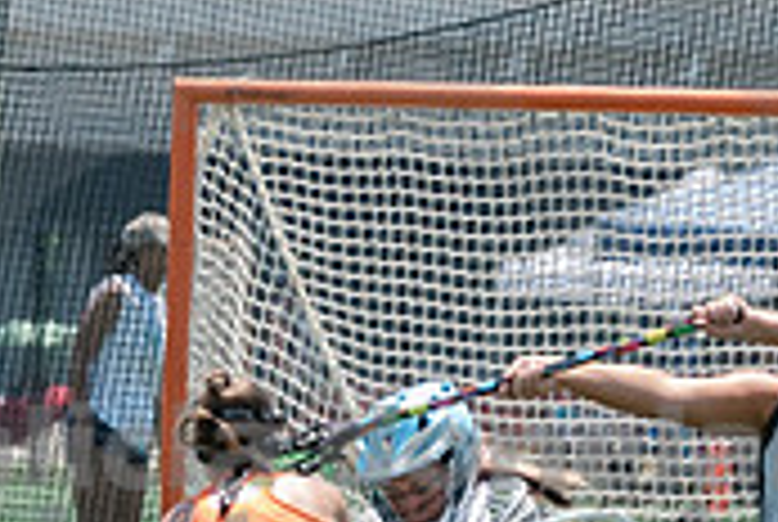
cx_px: -18
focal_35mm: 1500
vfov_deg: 0.9
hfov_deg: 1.4
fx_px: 32472
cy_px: 846
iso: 400
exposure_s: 1/1600
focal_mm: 200
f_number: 5
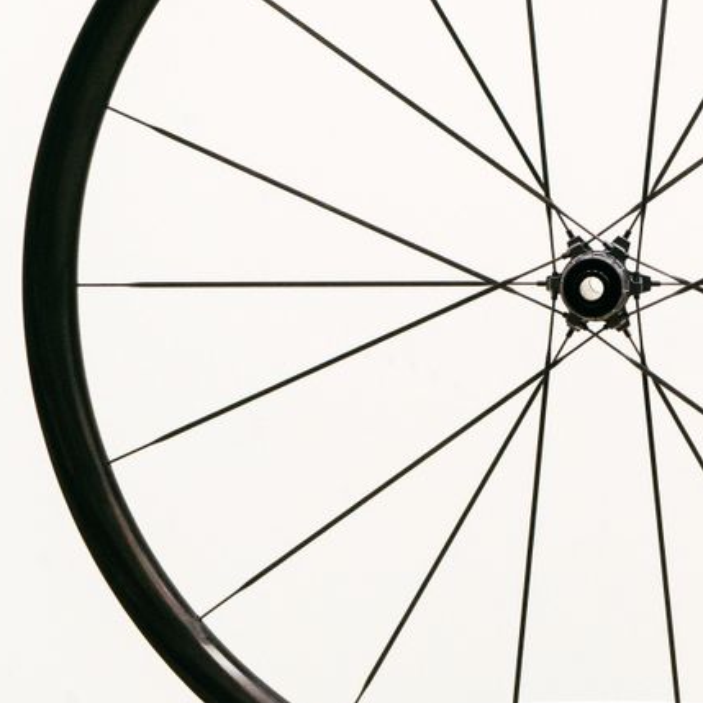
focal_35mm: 88
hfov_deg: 19.4
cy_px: 283
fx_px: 2022
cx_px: 624
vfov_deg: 19.7
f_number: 11
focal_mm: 37
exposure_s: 1/125
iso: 5000
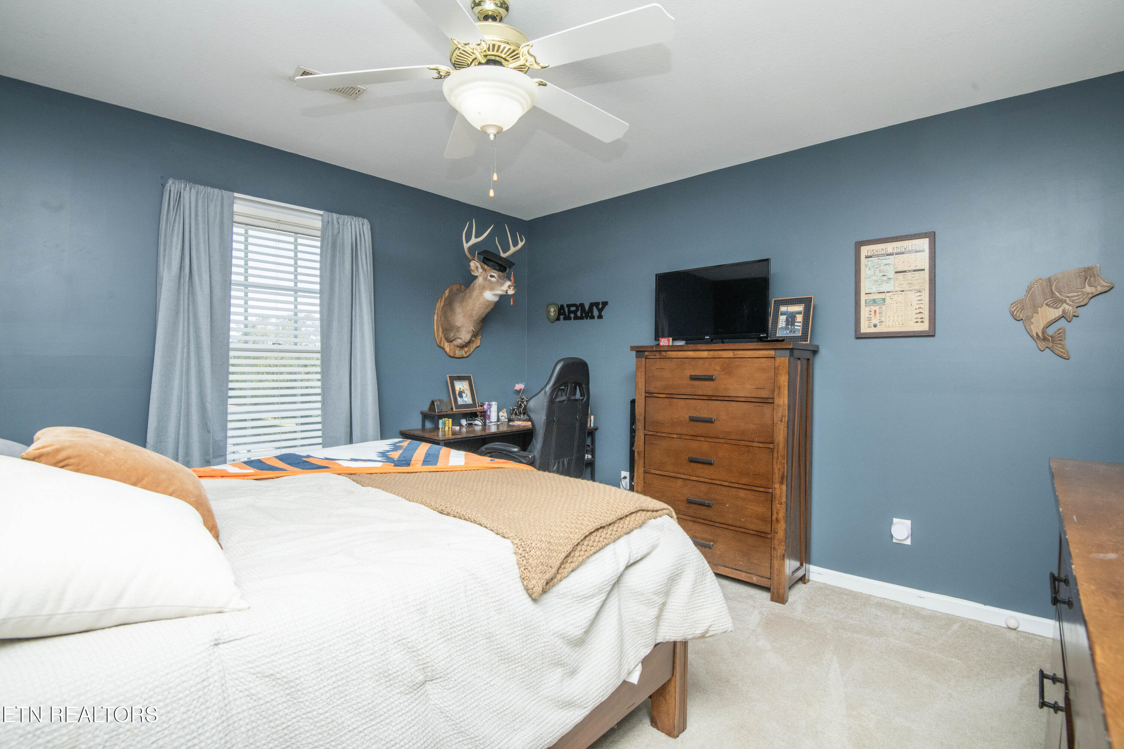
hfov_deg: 96.7
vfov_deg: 73.7
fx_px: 500
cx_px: 562
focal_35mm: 16
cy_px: 374
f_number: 10
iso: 500
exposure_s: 1/250
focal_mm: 16
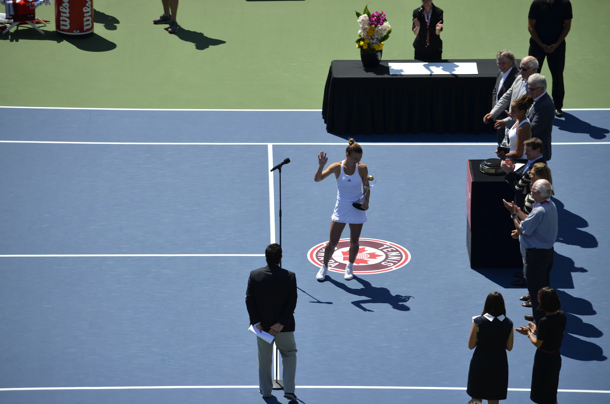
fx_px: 4185
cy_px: 202
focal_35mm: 248
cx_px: 305
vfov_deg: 5.5
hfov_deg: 8.3
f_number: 5
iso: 100
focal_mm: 165
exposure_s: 1/800
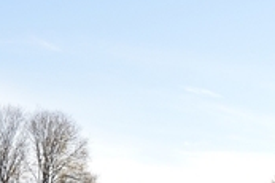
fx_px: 1267
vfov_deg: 8.2
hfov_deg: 12.3
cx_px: 246
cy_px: 158
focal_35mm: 166
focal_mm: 24
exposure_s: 1/160
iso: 100
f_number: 6.3
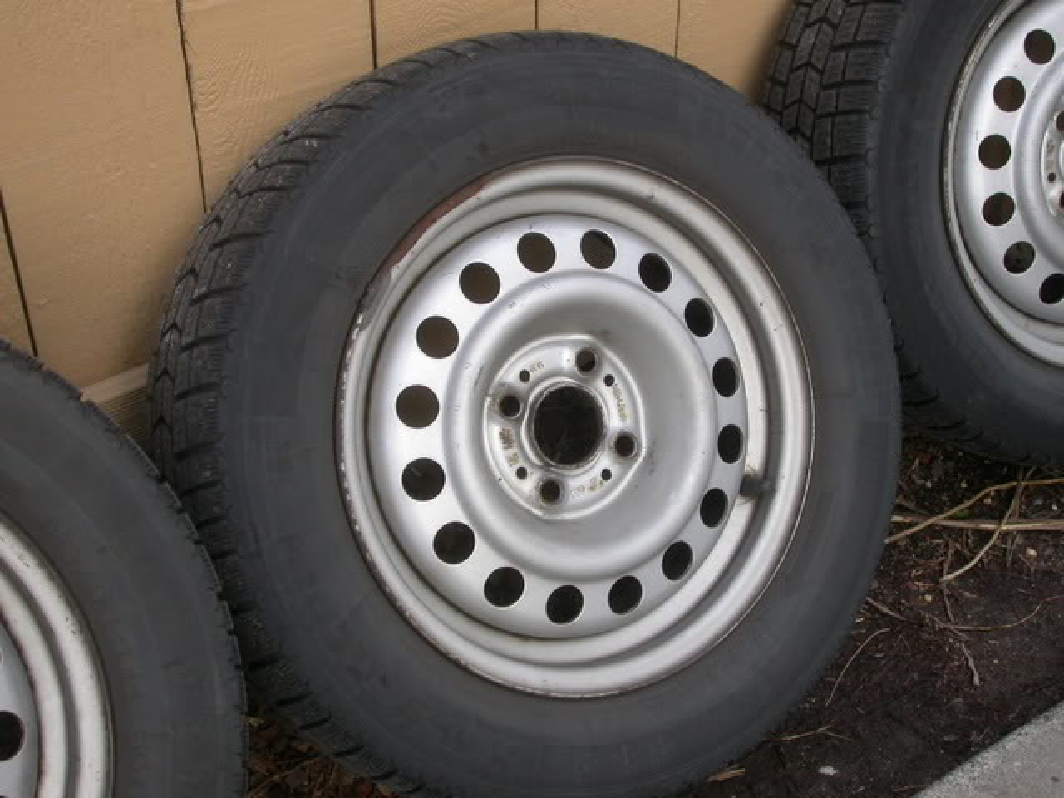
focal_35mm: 56
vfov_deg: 26.1
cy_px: 399
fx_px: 1721
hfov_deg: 34.3
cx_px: 532
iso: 100
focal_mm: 11.6
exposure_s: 1/240
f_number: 3
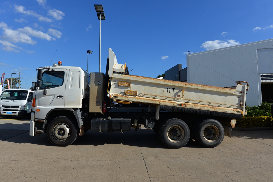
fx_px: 159
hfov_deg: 81.2
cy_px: 91
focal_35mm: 21
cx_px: 136
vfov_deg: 59.5
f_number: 8
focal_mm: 21
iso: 100
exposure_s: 1/250
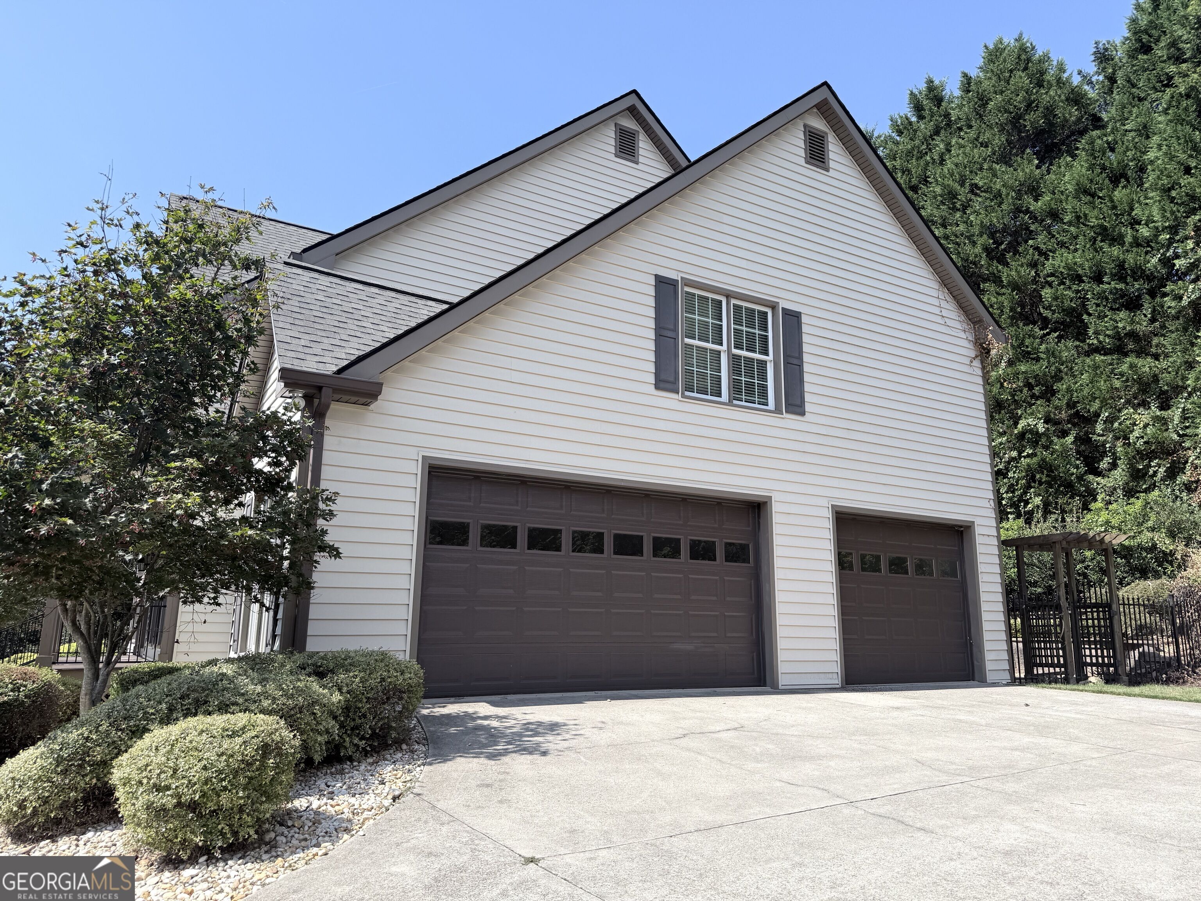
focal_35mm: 24
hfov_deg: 71.6
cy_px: 450
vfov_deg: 56.8
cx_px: 600
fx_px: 833
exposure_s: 1/3425
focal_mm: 6.76
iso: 80
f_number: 1.78
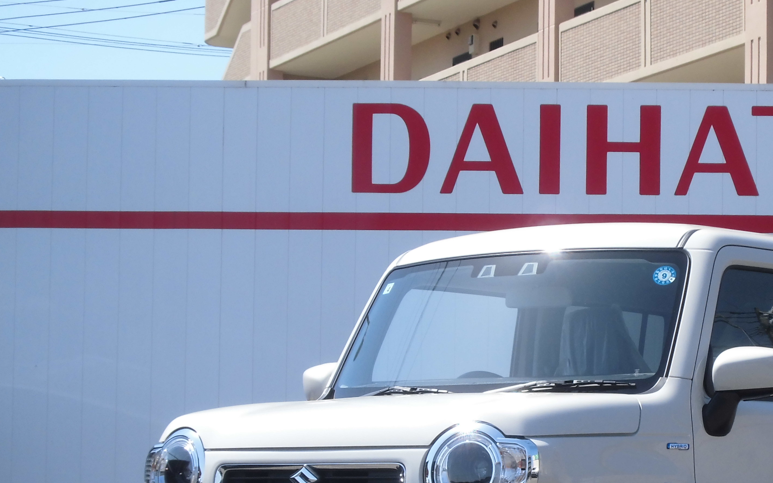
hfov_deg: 16.6
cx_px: 578
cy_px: 422
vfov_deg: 10.4
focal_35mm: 125
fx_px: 2633
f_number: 4.4
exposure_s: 1/500
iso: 100
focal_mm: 13
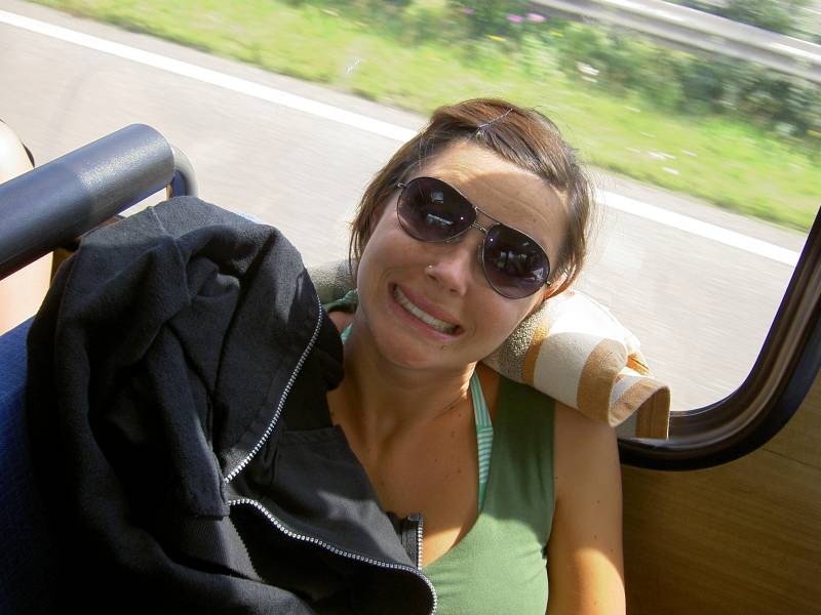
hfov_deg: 47.9
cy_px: 308
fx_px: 925
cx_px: 410
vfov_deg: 36.8
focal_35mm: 39
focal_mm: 8
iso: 100
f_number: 2.8
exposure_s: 1/250
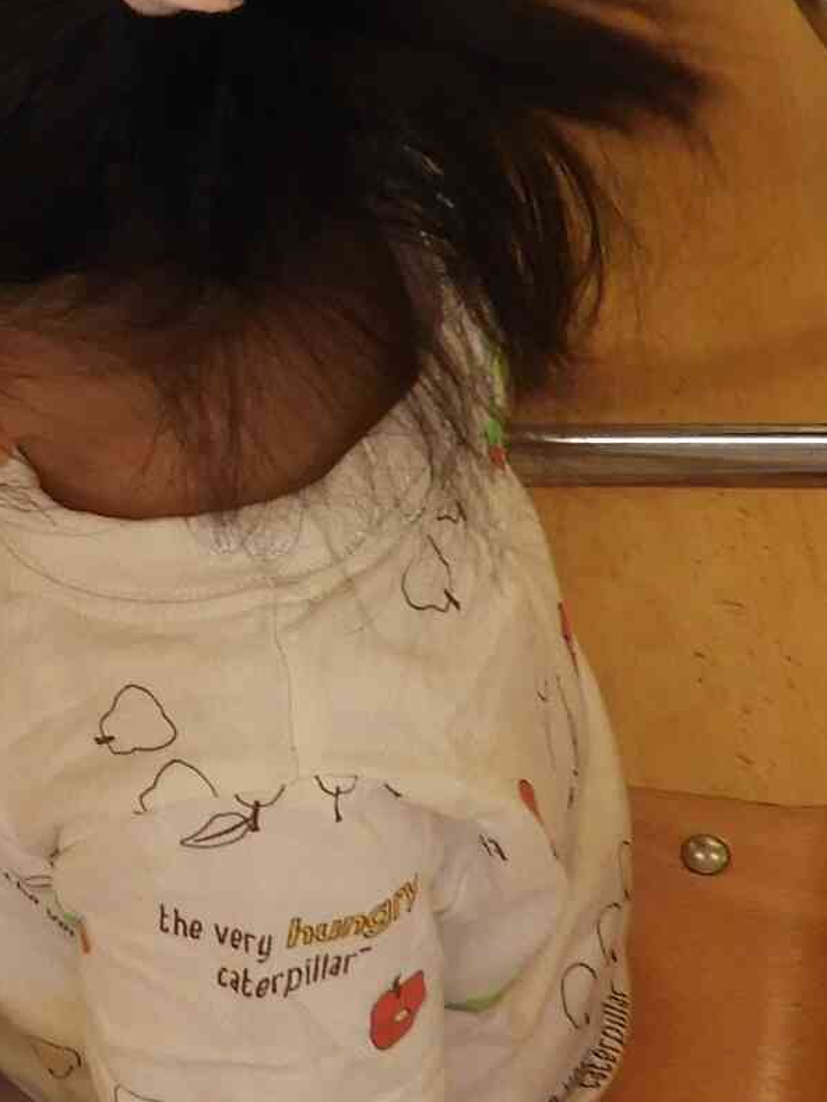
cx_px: -963
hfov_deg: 9.8
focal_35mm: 138
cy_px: -286
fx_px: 4395
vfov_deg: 13.8
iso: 100
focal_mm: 5.4
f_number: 3.5
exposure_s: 1/60
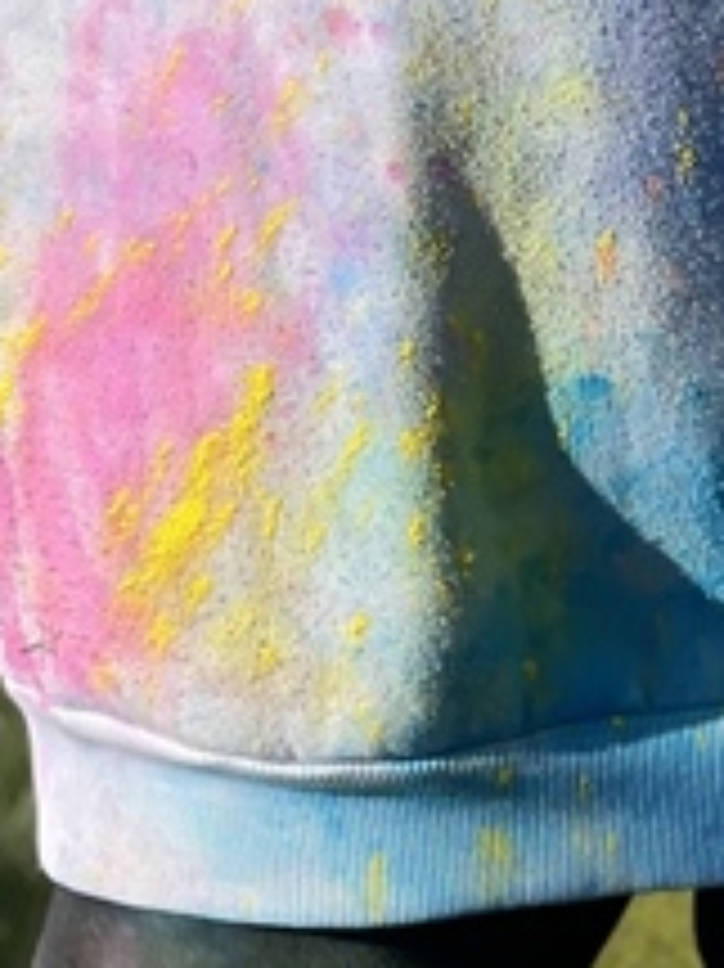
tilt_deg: -16.1
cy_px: -977
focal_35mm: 248
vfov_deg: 7.7
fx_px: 6923
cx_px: 769
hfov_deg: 6.0
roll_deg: -1.5
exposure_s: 1/2179
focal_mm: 6
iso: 32
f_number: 2
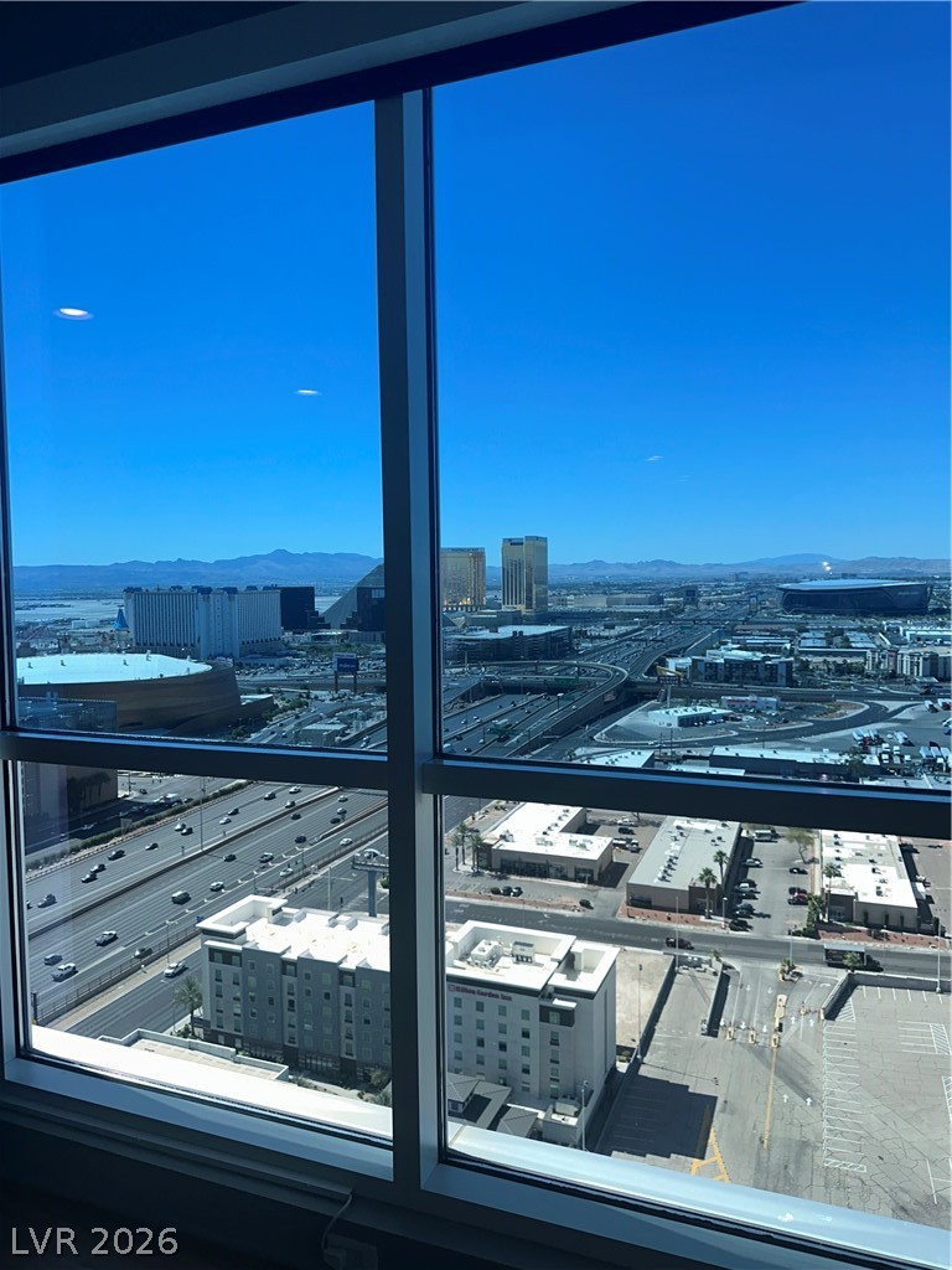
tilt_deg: -3.1
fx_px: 880
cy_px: 635
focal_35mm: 24
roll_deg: +0.2
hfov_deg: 56.8
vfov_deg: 71.6
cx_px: 476
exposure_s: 1/1721
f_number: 1.78
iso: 64
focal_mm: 6.86
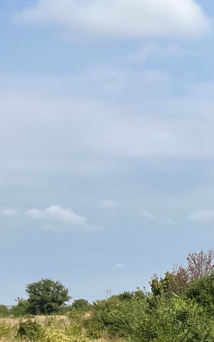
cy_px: 285
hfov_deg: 13.3
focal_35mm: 82
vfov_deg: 24.7
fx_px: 765
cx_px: 449
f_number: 1.6
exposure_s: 1/5076
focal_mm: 5.1
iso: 50
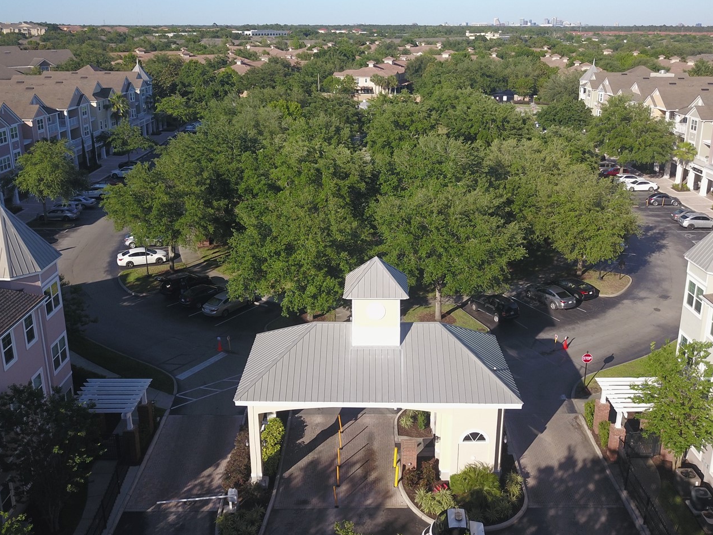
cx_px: 369
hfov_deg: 55.4
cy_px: 233
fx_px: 680
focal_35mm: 33
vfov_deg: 42.8
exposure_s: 1/1053
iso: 100
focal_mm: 4.7
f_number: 2.2
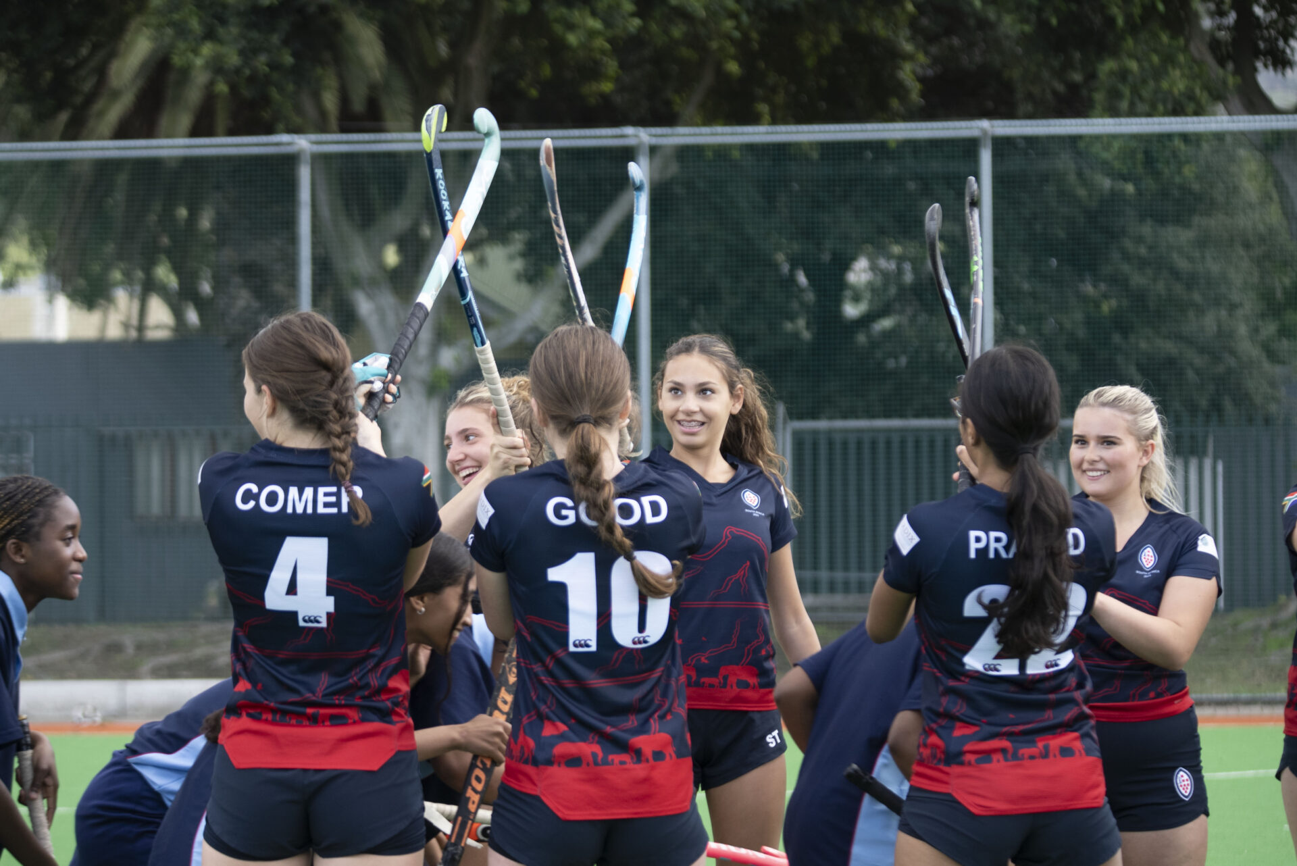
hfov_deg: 14.6
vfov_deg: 9.8
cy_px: 433
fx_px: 5046
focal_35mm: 140
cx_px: 648
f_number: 5.6
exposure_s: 1/500
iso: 800
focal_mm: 140
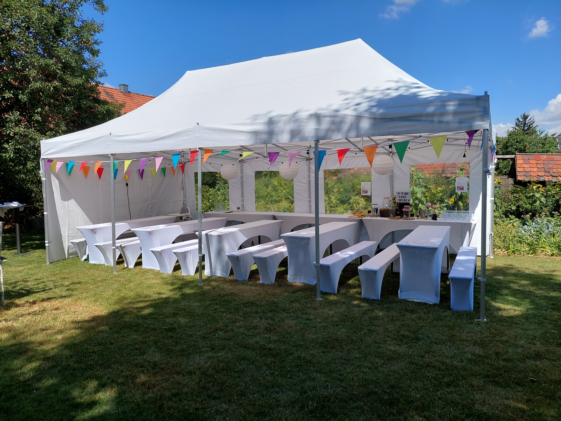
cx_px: 280
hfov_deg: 71.6
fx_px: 389
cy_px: 210
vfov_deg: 56.8
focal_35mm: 24
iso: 40
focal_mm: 5.23
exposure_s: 1/1963
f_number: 1.8
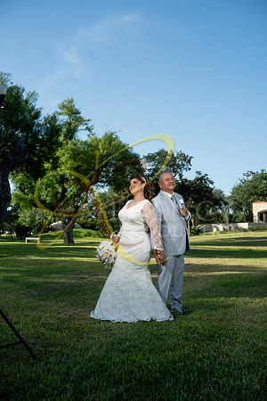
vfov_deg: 54.4
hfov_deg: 37.9
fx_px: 389
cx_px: 134
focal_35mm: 35
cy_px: 200
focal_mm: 35
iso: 500
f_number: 4.5
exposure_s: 1/2000
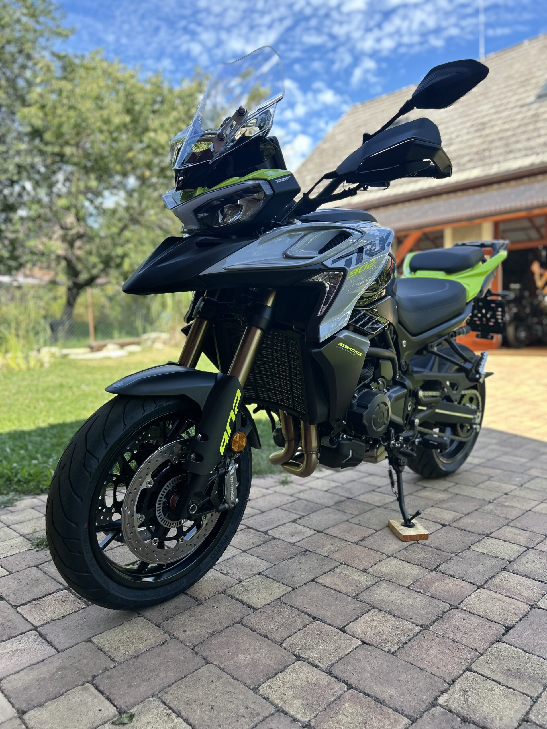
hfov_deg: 53.1
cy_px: 364
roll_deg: +0.2
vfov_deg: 67.3
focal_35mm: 26
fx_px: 548
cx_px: 274
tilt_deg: -5.1
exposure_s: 1/639
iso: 50
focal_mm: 5.7
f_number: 1.5
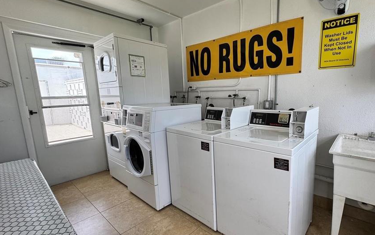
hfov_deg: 89.9
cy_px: 123
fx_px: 184
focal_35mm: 18
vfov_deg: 65.0
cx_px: 226
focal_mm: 2.22
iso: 40
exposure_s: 1/140
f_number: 2.2
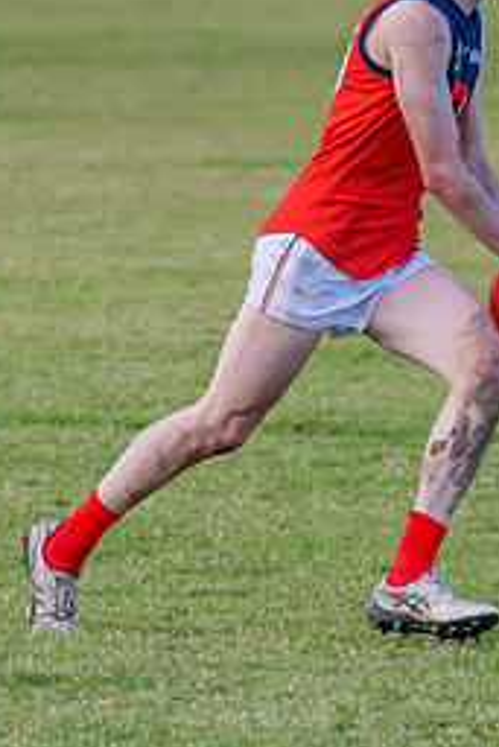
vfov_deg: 2.6
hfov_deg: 1.7
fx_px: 16776
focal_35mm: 808
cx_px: 286
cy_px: 403
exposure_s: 1/2000
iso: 2000
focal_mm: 200
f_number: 5.3
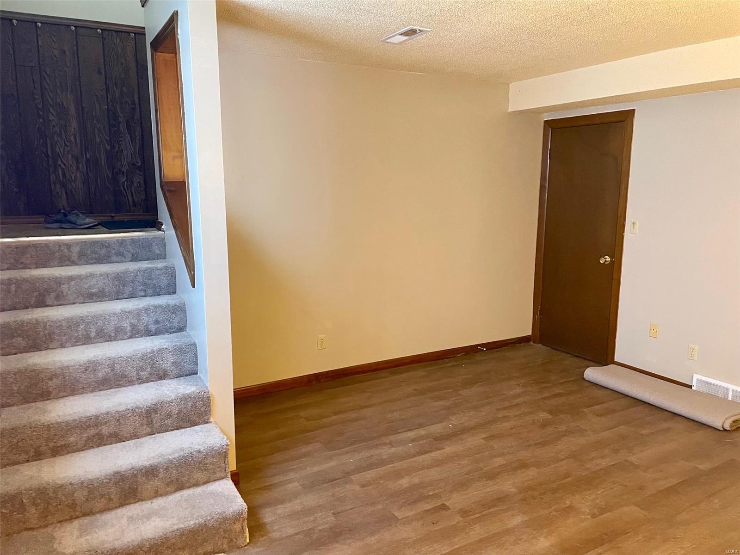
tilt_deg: -10.4
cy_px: 278
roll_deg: +0.3
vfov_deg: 53.1
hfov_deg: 67.3
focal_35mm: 26
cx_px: 370
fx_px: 556
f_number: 1.6
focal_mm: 4.2
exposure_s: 1/60
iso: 500
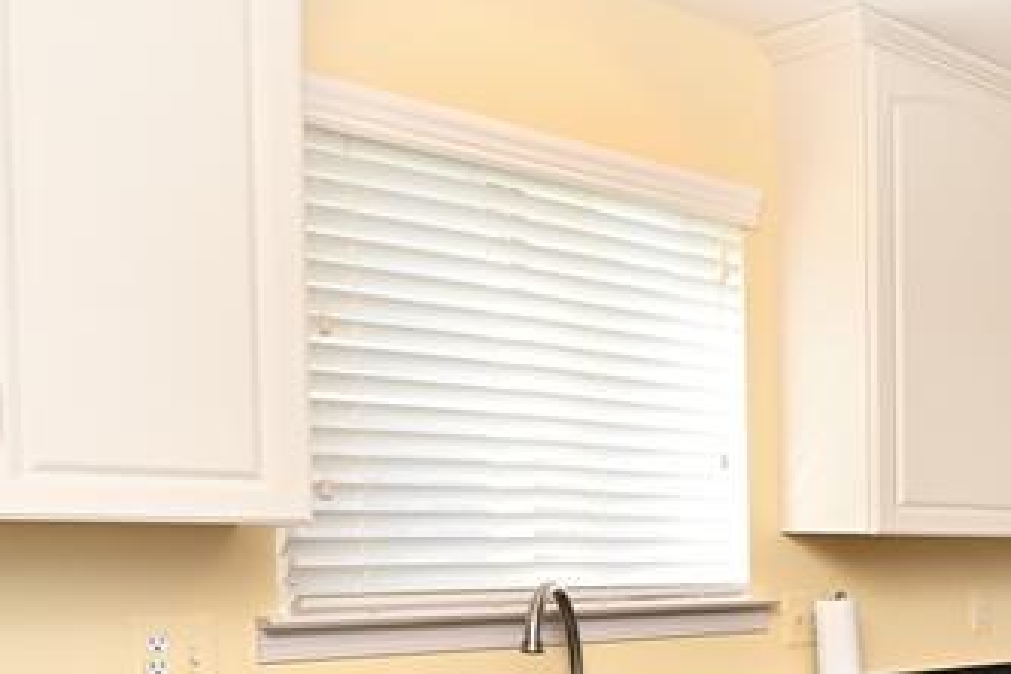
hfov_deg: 36.7
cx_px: 1166
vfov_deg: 30.0
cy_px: 592
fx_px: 1207
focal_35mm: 43
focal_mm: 14
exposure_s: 1/60
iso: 800
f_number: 11
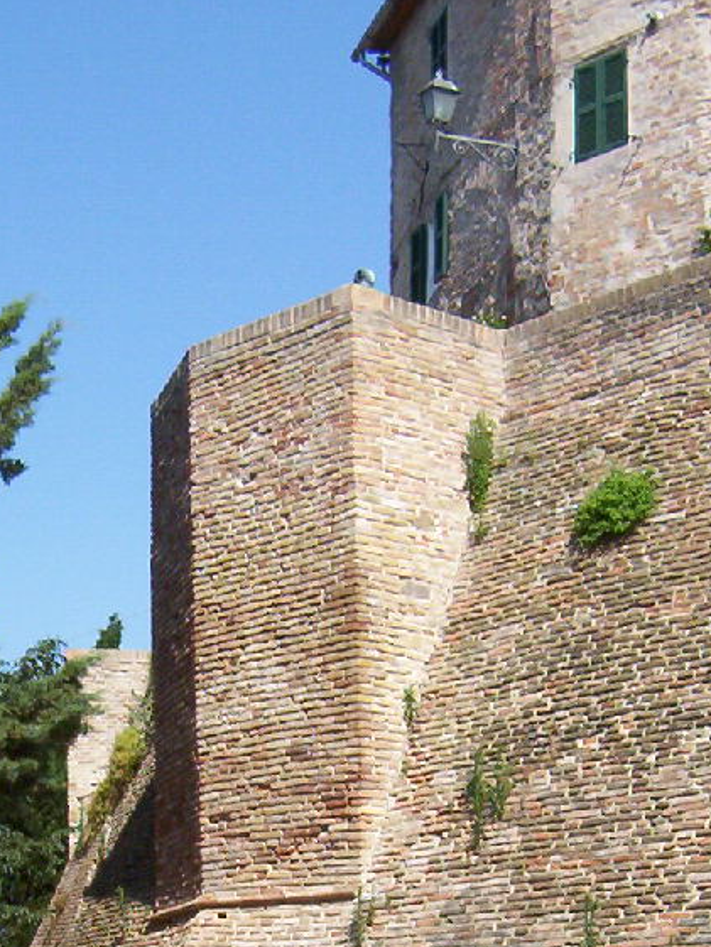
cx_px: 275
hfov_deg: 19.4
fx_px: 2081
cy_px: 780
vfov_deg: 25.2
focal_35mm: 76
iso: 100
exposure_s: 1/728
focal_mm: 5.54
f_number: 5.24
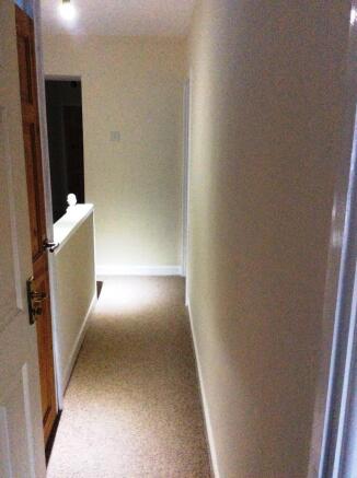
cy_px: 239
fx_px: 442
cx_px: 178
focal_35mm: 32
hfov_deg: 44.0
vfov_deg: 56.9
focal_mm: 3.3
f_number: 2.4
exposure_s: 1/17
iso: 400
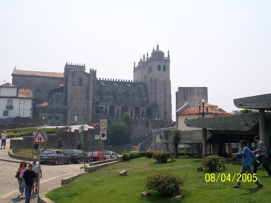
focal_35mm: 38
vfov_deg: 37.7
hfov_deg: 49.0
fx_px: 297
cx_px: 136
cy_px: 102
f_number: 4.8
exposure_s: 1/700
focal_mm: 8
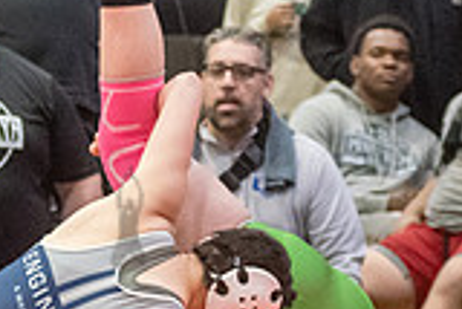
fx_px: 4470
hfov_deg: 5.9
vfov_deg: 4.0
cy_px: 300
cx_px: 178
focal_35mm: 348
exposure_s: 1/400
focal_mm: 80
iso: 8000
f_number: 3.5
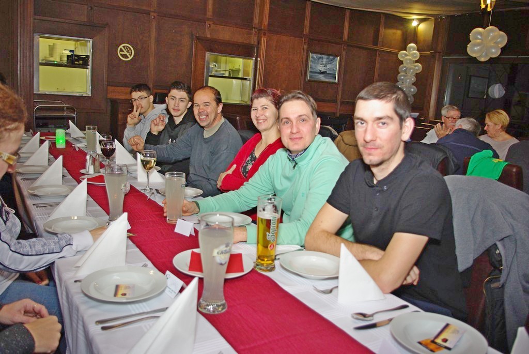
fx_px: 456
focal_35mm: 31
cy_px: 177
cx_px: 264
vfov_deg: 42.4
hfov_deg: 60.2
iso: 400
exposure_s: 1/30
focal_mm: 21.25
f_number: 4
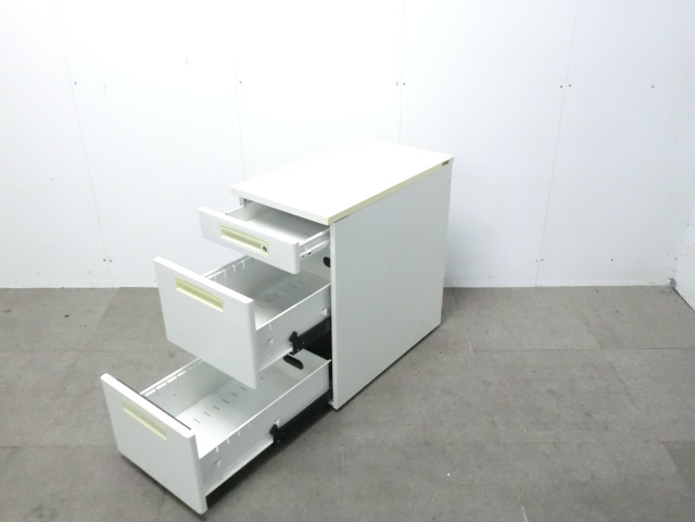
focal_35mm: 32
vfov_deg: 44.2
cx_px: 348
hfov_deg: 56.8
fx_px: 642
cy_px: 261
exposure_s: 1/40
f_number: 3.5
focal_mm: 5.8
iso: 800
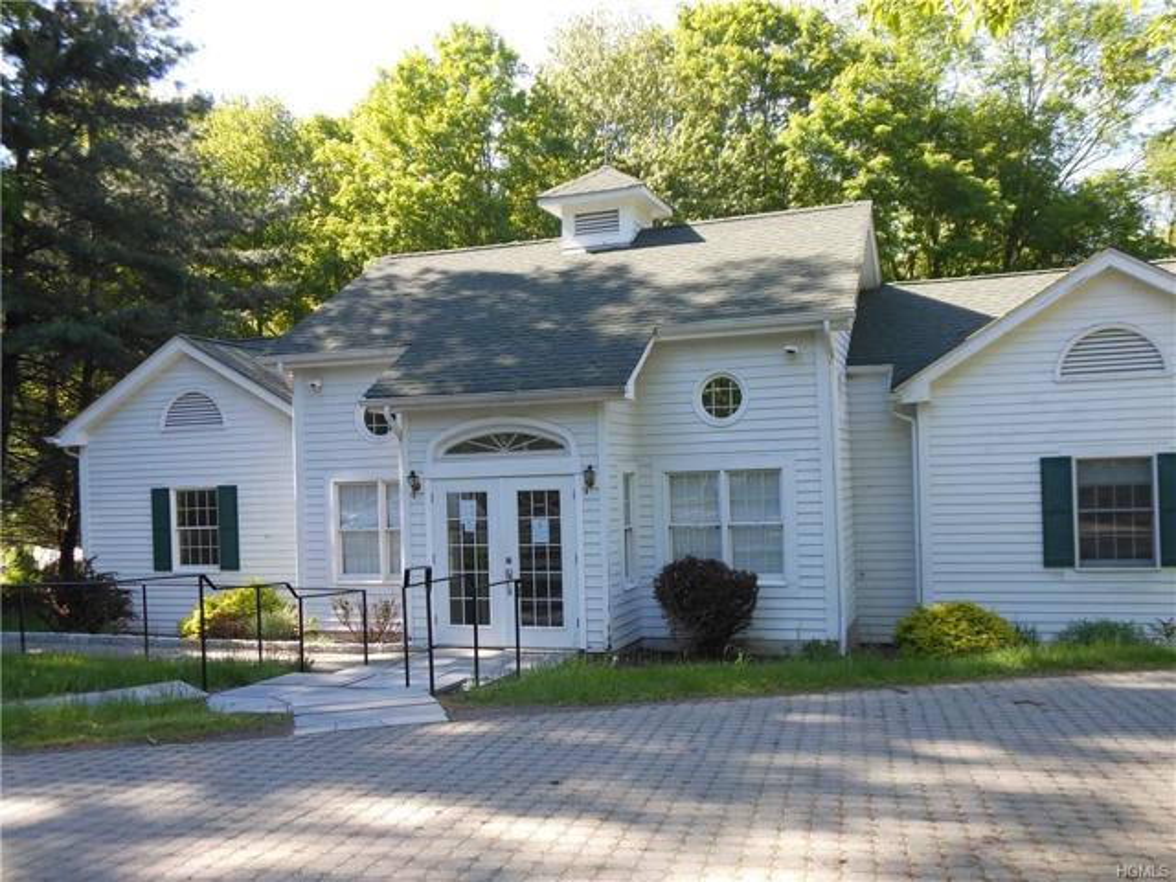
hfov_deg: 55.4
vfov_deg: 42.9
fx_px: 1121
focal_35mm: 33
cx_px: 588
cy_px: 441
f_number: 3.5
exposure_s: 1/125
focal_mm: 6
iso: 80
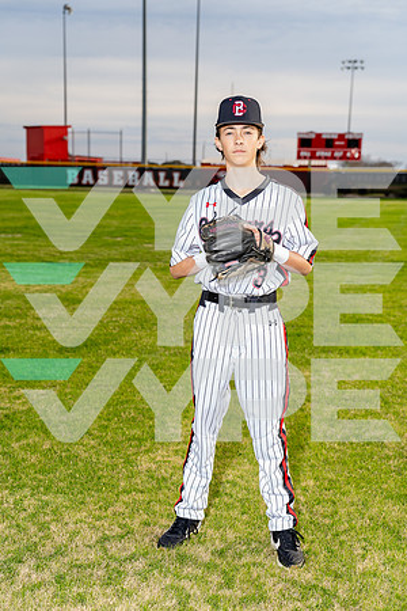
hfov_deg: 25.5
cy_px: 306
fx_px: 899
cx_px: 204
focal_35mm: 53
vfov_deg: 37.5
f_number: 4
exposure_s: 1/250
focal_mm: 53
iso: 100
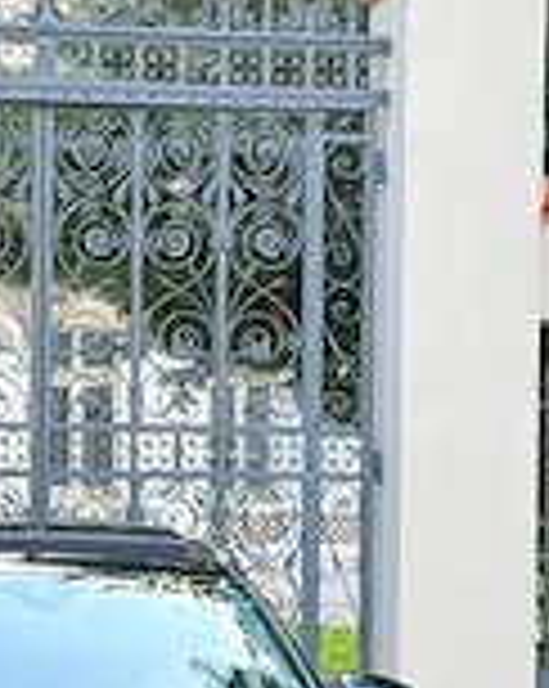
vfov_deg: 14.5
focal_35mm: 133
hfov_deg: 11.5
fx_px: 2707
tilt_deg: +0.5
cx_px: 86
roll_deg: -0.4
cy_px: 490
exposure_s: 1/359
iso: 32
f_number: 1.6
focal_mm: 5.96
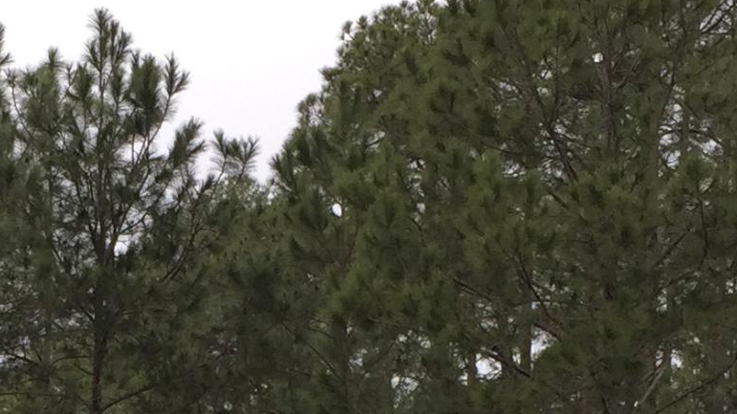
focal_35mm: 123
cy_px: 650
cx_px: 146
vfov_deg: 9.5
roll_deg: -1.4
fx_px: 2403
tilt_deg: +7.3
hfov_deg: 17.3
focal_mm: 4.15
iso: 40
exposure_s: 1/1721
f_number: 2.2
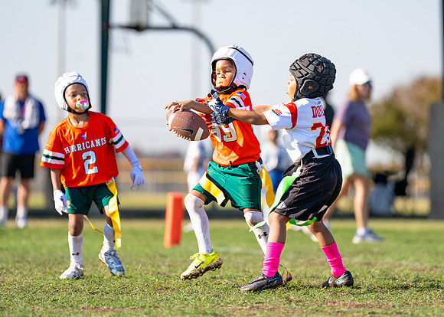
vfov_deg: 5.0
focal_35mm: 286
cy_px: 153
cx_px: 268
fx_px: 3606
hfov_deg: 7.0
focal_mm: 200
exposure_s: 1/2500
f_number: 2.8
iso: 200
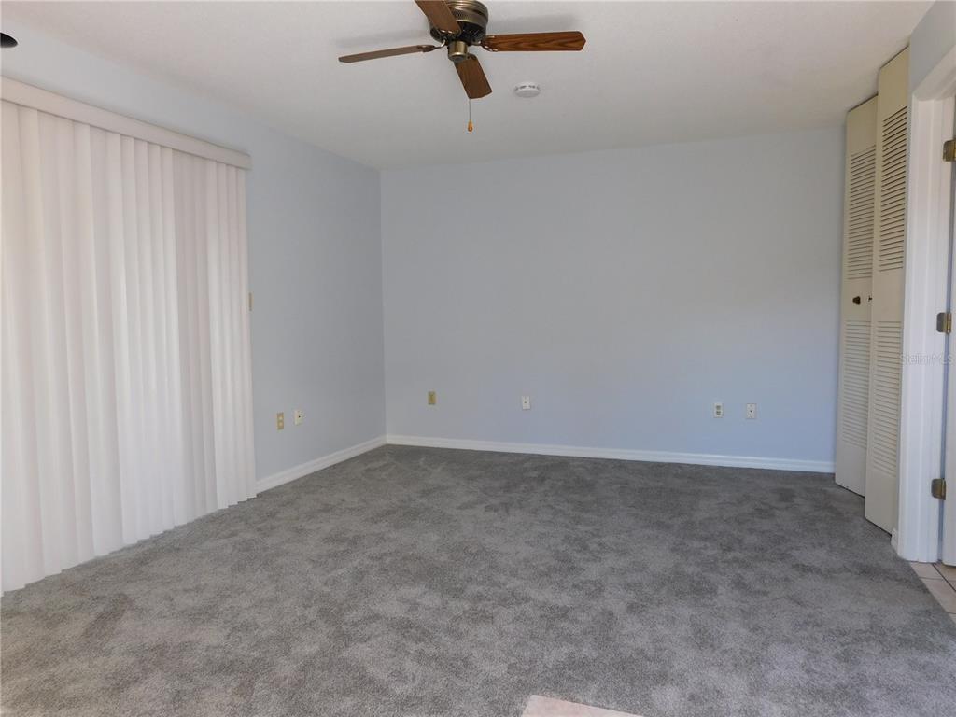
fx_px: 635
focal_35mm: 23
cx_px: 478
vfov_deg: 58.9
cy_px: 358
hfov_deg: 73.9
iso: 125
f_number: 3
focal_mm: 4
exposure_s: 1/50
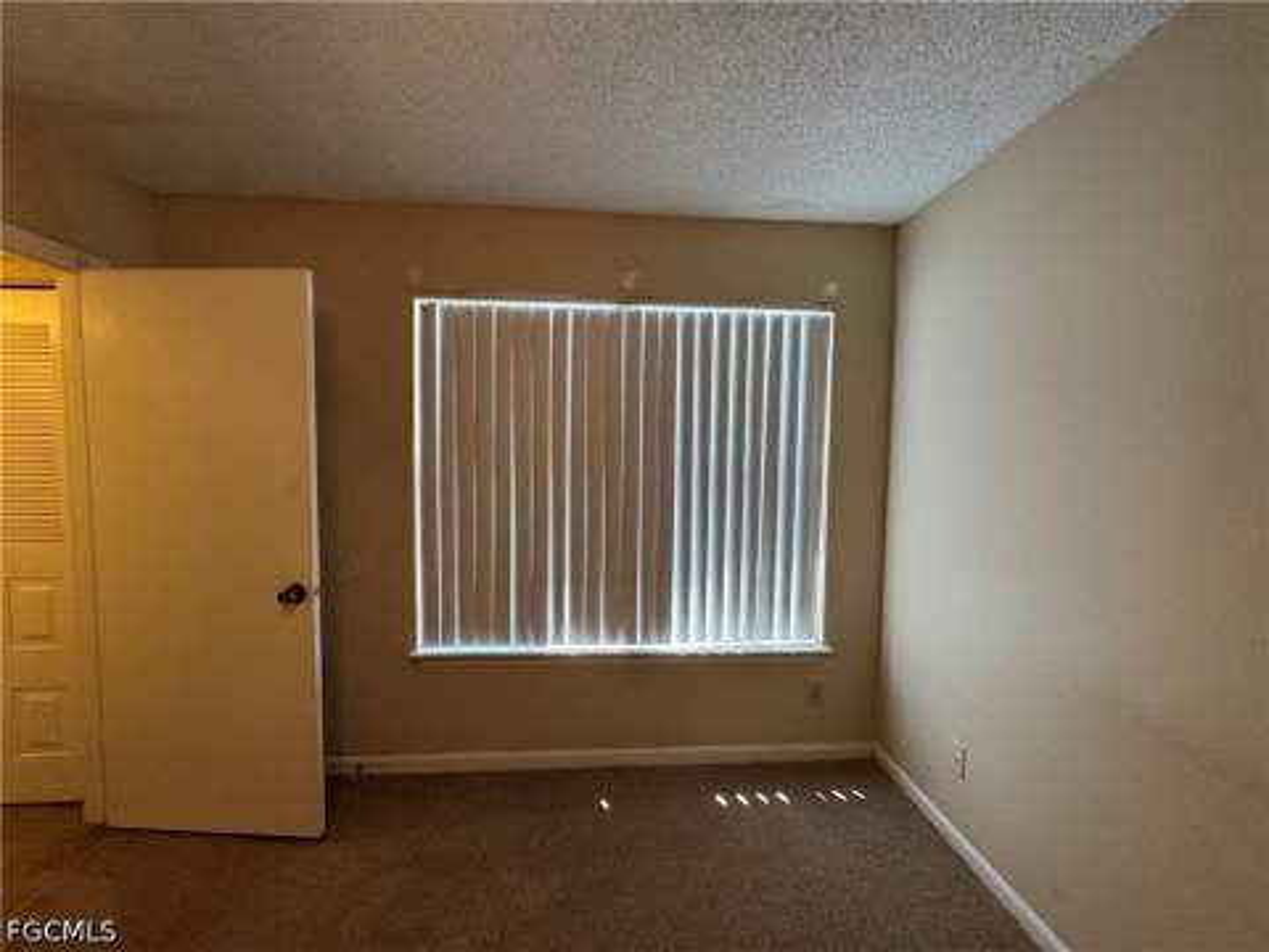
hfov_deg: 102.1
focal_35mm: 14
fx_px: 513
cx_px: 634
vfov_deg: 85.7
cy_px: 476
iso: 250
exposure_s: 1/120
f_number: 2.2
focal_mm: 2.22
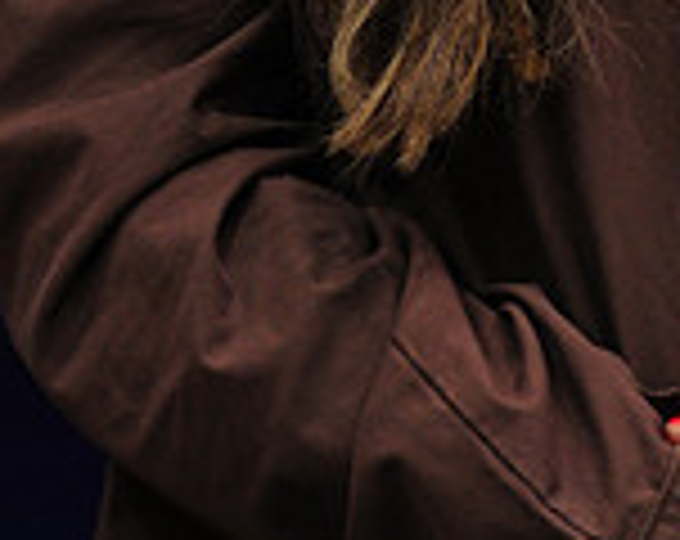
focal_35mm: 444
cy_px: -720
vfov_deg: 3.4
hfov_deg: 4.4
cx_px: 790
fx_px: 8913
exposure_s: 1/125
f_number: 4
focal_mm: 82
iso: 640
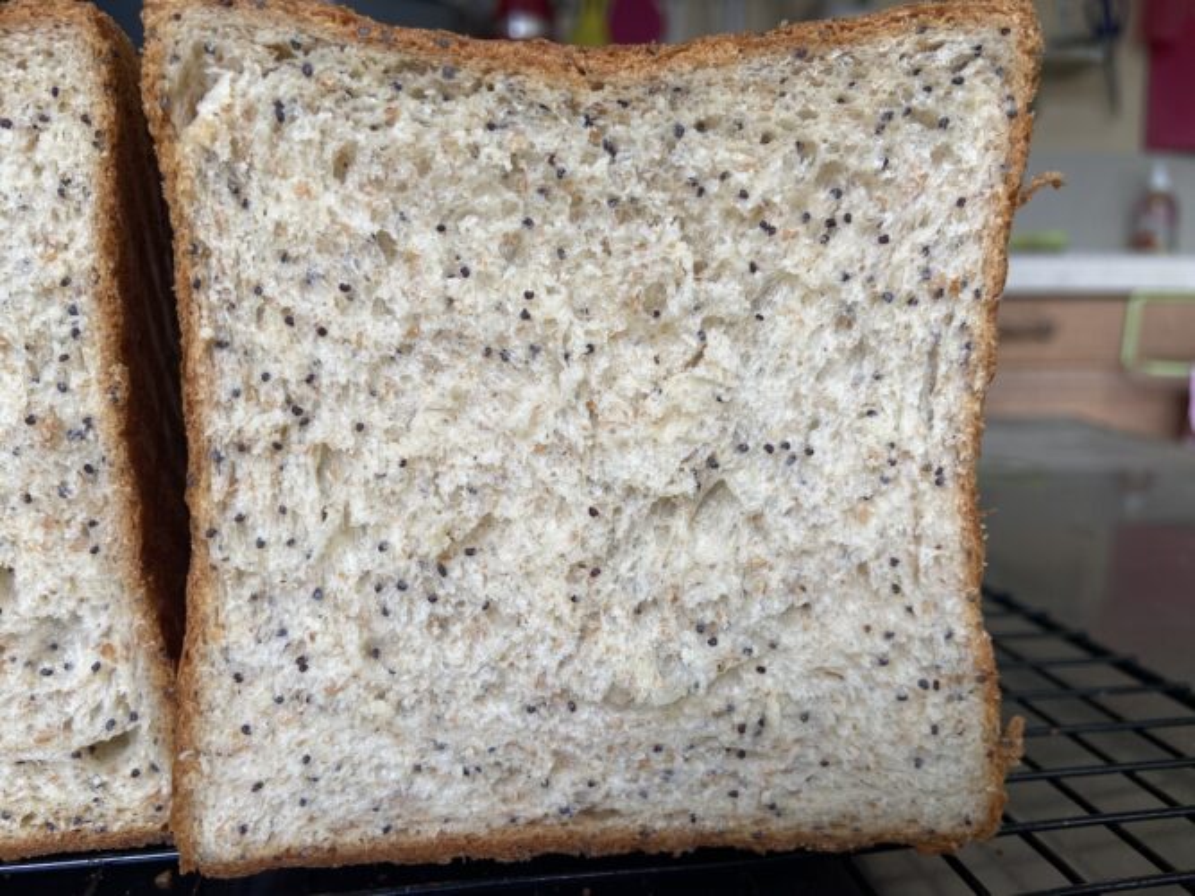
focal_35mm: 26
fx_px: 897
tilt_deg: -9.7
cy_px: 448
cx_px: 598
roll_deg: -0.4
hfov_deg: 67.3
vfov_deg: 53.0
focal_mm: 4.25
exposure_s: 1/208
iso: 32
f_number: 1.8
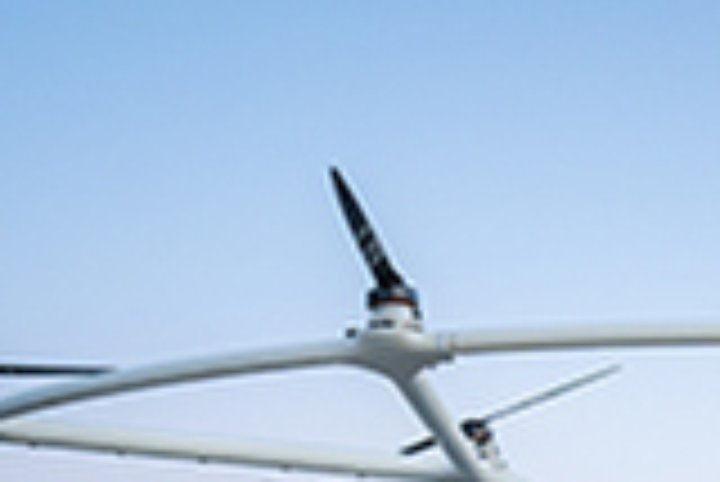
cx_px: 684
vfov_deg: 14.9
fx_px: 1742
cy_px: 667
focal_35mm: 87
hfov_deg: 22.6
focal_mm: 29
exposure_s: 1/200
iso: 2000
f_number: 2.8
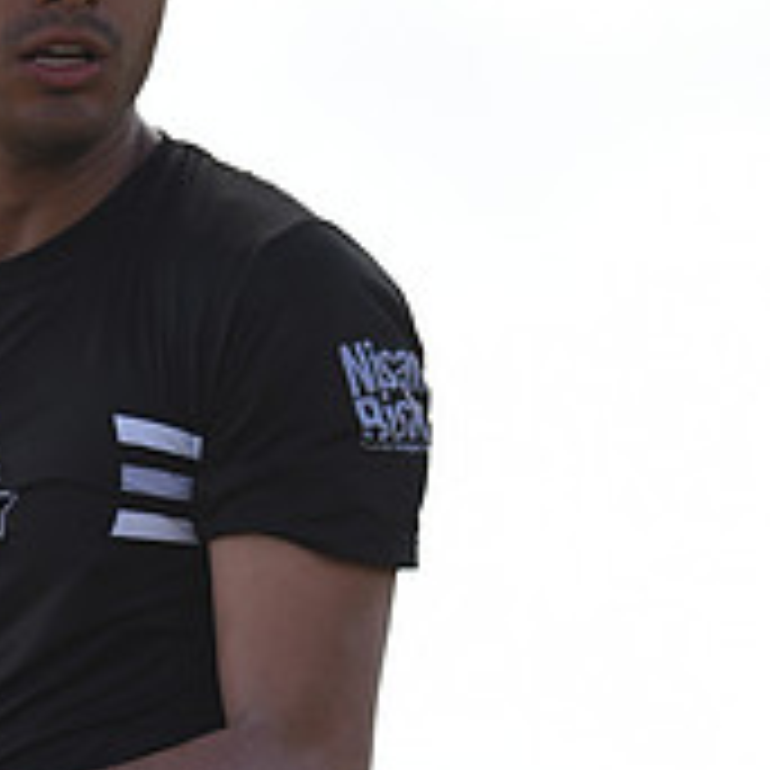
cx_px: 221
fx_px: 28941
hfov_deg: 1.5
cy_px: 847
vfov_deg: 1.5
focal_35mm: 1150
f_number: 2.8
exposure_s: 1/2000
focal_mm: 400
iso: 200
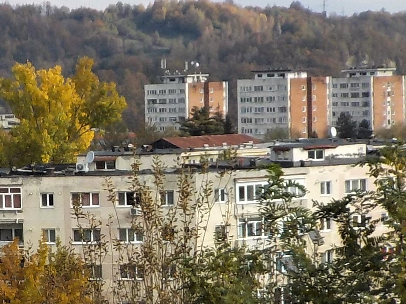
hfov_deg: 15.5
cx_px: 21
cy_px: 225
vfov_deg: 11.8
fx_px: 1466
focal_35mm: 125
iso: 125
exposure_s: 1/1000
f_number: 3.3
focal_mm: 4.1
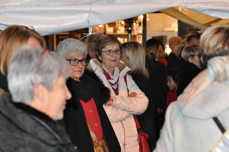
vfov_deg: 18.1
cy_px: 76
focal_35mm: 75
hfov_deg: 27.0
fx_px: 476
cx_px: 114
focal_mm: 50
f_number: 2.8
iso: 800
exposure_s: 1/60
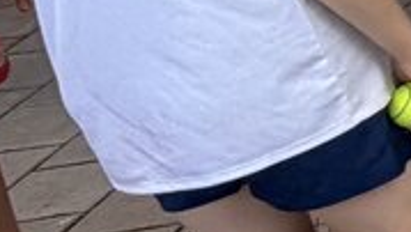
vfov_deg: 9.7
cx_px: 1587
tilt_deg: -19.7
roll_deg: -0.5
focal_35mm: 119
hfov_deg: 8.5
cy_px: -184
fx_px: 1298
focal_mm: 2.22
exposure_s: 1/365
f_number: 2.2
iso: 50
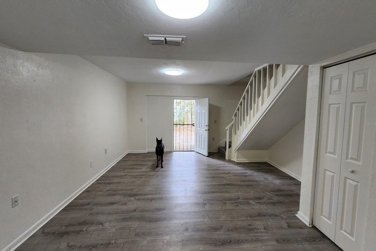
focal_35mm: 14
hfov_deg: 104.2
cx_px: 193
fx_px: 146
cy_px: 123
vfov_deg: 81.2
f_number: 2.2
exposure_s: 1/60
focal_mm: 2.2
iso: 160
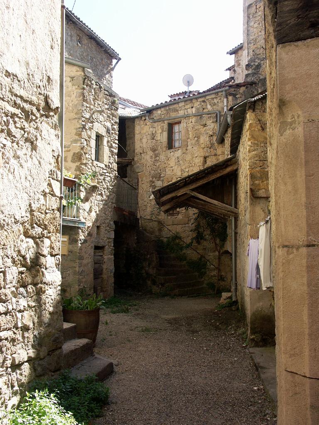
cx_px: 160
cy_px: 212
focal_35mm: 39
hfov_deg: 36.8
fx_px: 479
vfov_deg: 47.9
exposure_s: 1/80
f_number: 5.6
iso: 64
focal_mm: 9.94
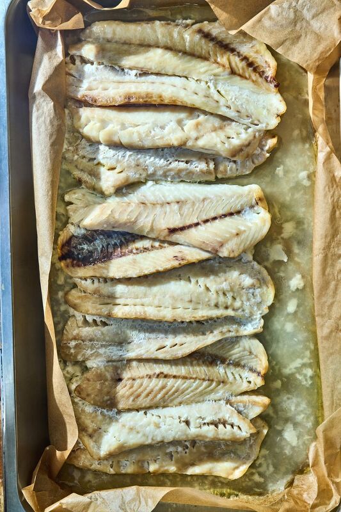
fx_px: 711
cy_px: 256
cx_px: 170
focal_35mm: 50
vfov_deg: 39.6
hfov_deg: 27.0
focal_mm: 50
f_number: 10
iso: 200
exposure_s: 1/160
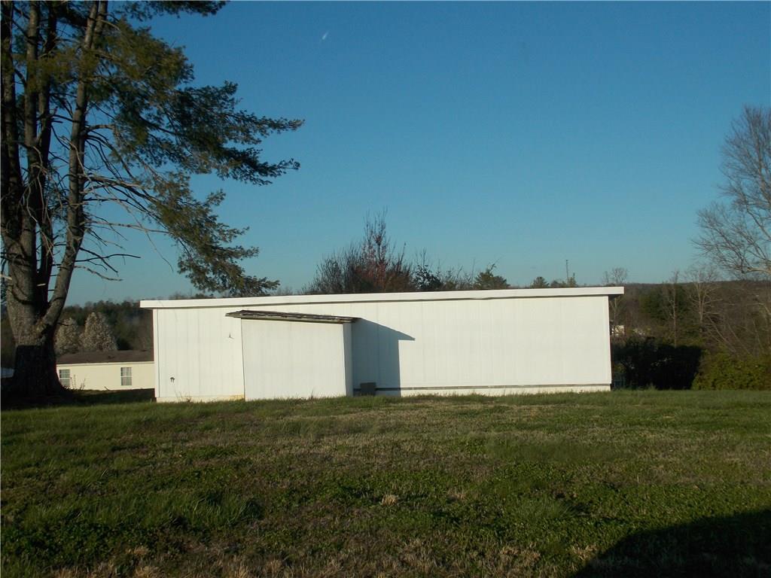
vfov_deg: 38.7
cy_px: 289
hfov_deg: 50.1
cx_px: 386
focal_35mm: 37
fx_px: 824
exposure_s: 1/800
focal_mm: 6.6
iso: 80
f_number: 3.5
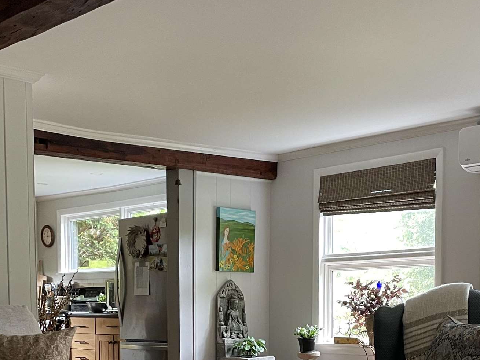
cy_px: 371
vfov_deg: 22.9
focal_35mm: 61
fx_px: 846
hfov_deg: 31.6
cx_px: 208
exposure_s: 1/60
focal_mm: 4.2
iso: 200
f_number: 1.6
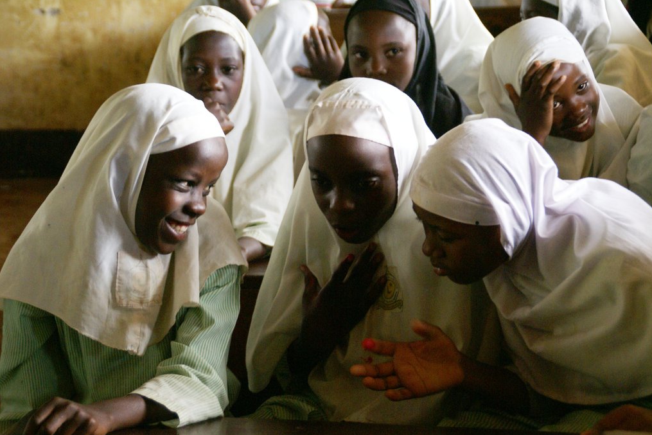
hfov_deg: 19.3
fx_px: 1920
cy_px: 219
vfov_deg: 12.9
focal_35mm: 106
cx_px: 328
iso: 400
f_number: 5.6
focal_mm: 70
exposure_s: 1/40
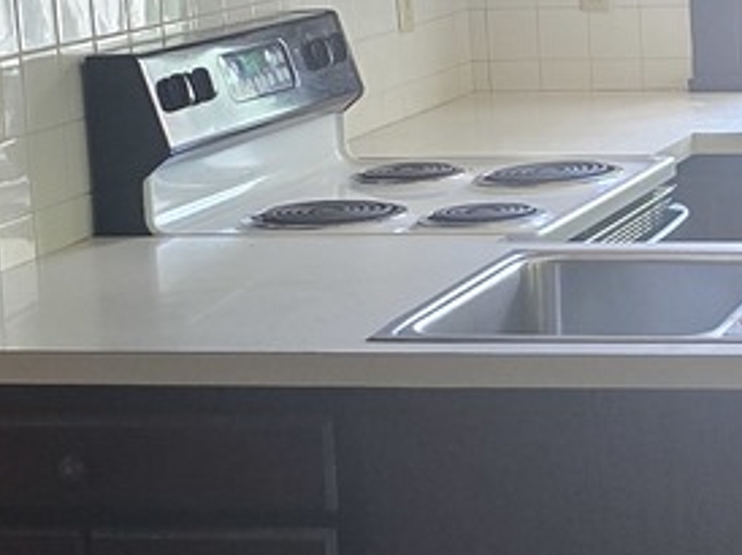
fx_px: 2591
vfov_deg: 12.2
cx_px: 842
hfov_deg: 15.8
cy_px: 152
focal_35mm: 121
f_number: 1.7
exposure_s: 1/120
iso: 800
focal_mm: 6.3
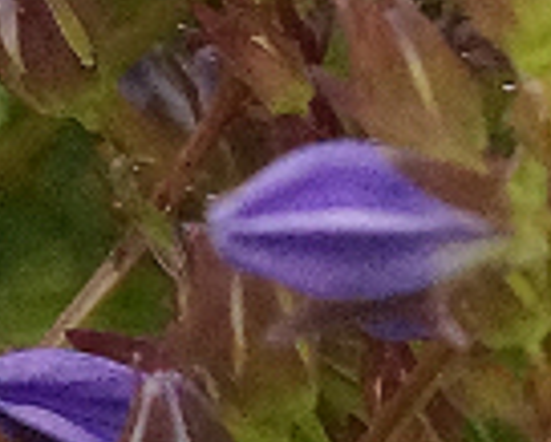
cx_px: 899
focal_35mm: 1245
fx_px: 20317
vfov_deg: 1.2
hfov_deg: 1.6
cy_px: -685
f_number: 9
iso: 2500
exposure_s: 1/160
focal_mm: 100
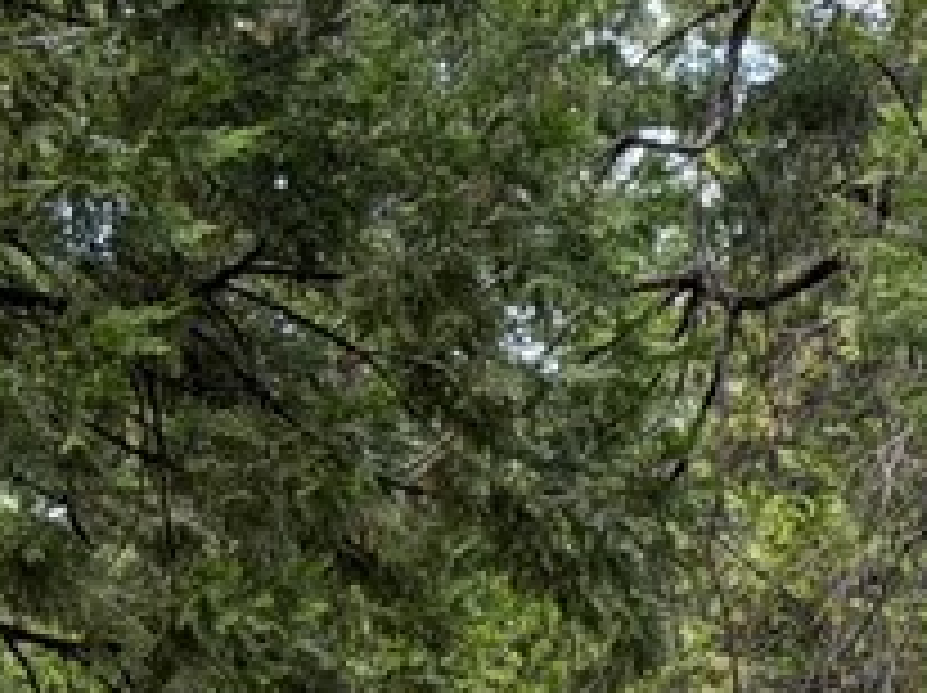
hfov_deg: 7.7
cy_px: 490
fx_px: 6393
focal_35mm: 239
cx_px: 2218
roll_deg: -0.9
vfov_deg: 6.2
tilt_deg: +8.3
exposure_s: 1/1013
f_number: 1.78
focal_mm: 6.76
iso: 80
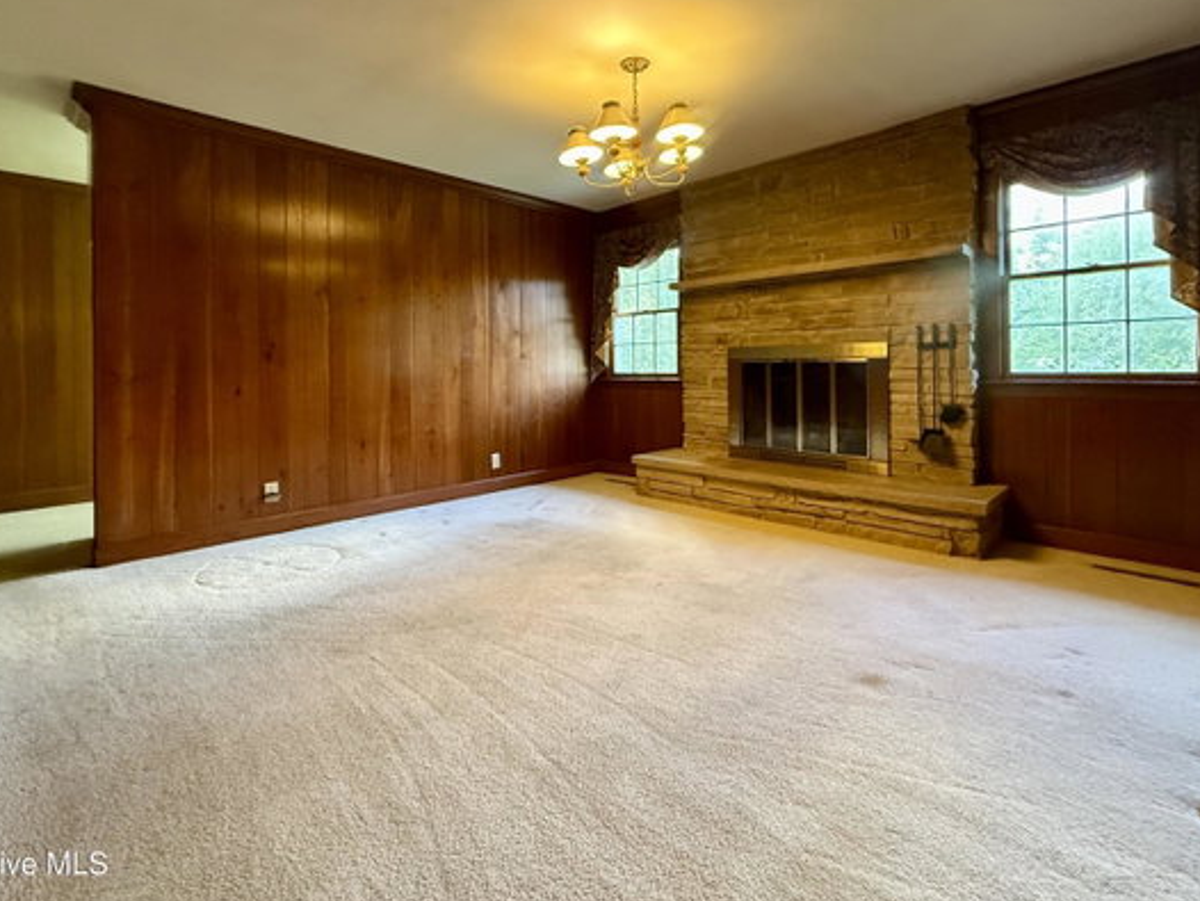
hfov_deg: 91.0
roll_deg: -0.2
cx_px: 603
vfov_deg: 74.1
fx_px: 590
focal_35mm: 17
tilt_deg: +0.7
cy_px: 367
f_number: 2.2
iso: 640
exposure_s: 1/60
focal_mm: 2.22
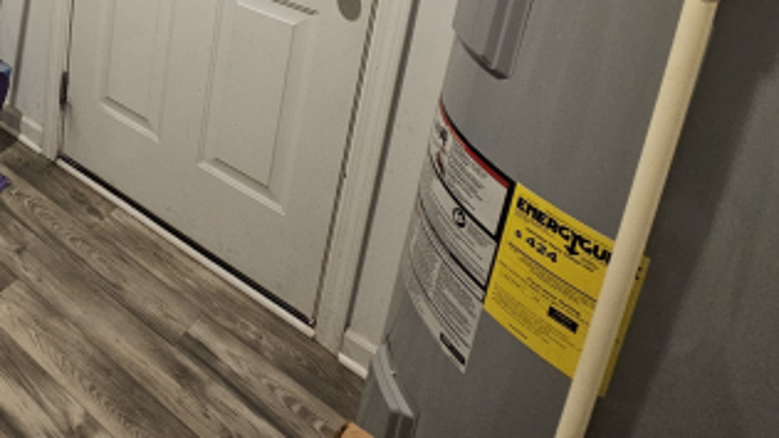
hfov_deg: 51.2
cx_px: -6
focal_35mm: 30
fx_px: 620
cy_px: -161
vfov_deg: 29.5
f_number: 2.2
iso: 320
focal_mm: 2.2
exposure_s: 1/40
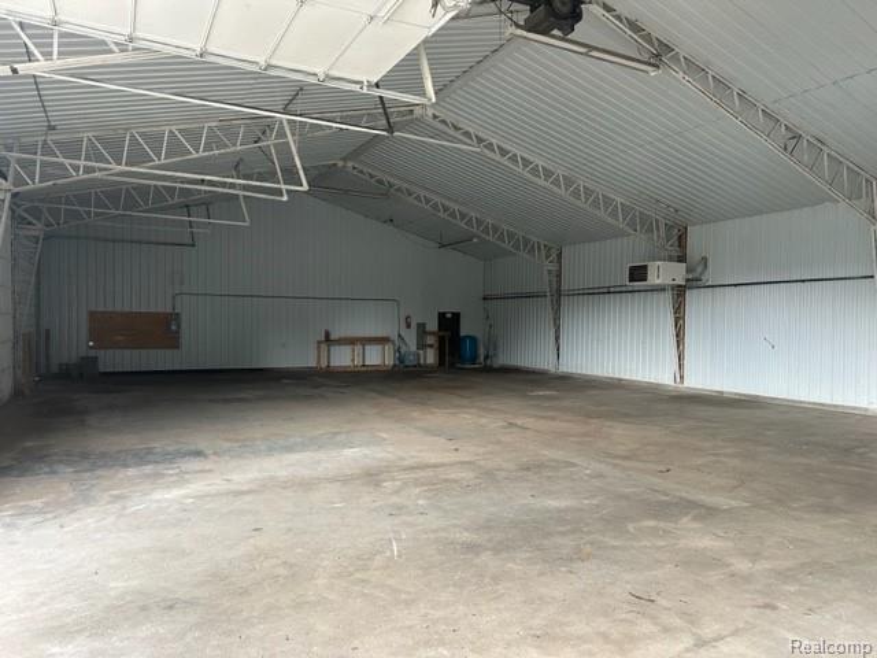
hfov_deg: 71.6
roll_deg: -1.0
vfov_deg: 56.8
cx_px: 438
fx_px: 608
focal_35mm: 24
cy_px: 329
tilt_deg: -1.7
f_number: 1.78
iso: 200
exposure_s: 1/121
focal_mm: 6.86
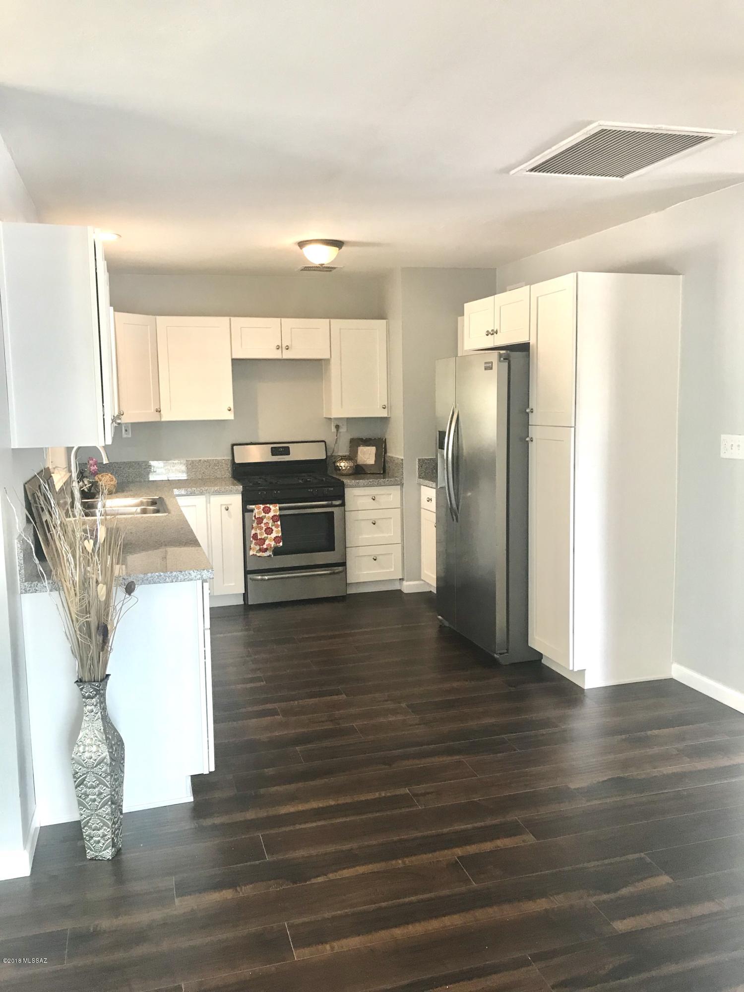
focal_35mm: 28
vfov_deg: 63.4
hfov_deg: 49.7
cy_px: 496
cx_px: 372
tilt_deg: -6.4
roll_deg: +1.0
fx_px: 802
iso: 32
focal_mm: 3.99
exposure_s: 1/30
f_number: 1.8
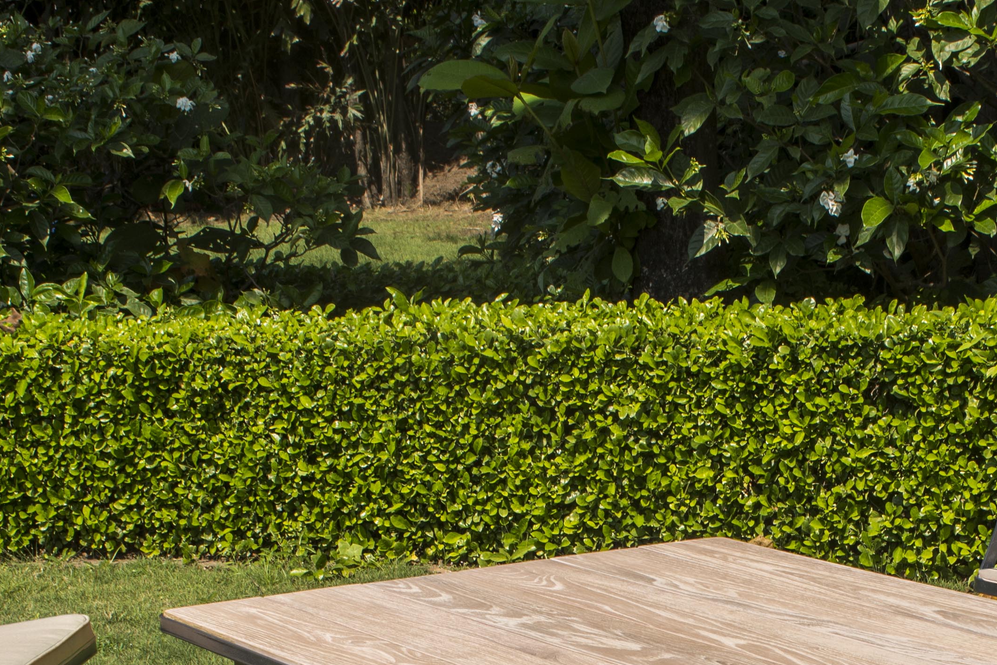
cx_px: 733
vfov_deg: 13.3
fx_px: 2743
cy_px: 864
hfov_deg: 20.5
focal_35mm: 99
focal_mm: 35
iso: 160
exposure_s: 1/160
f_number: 13
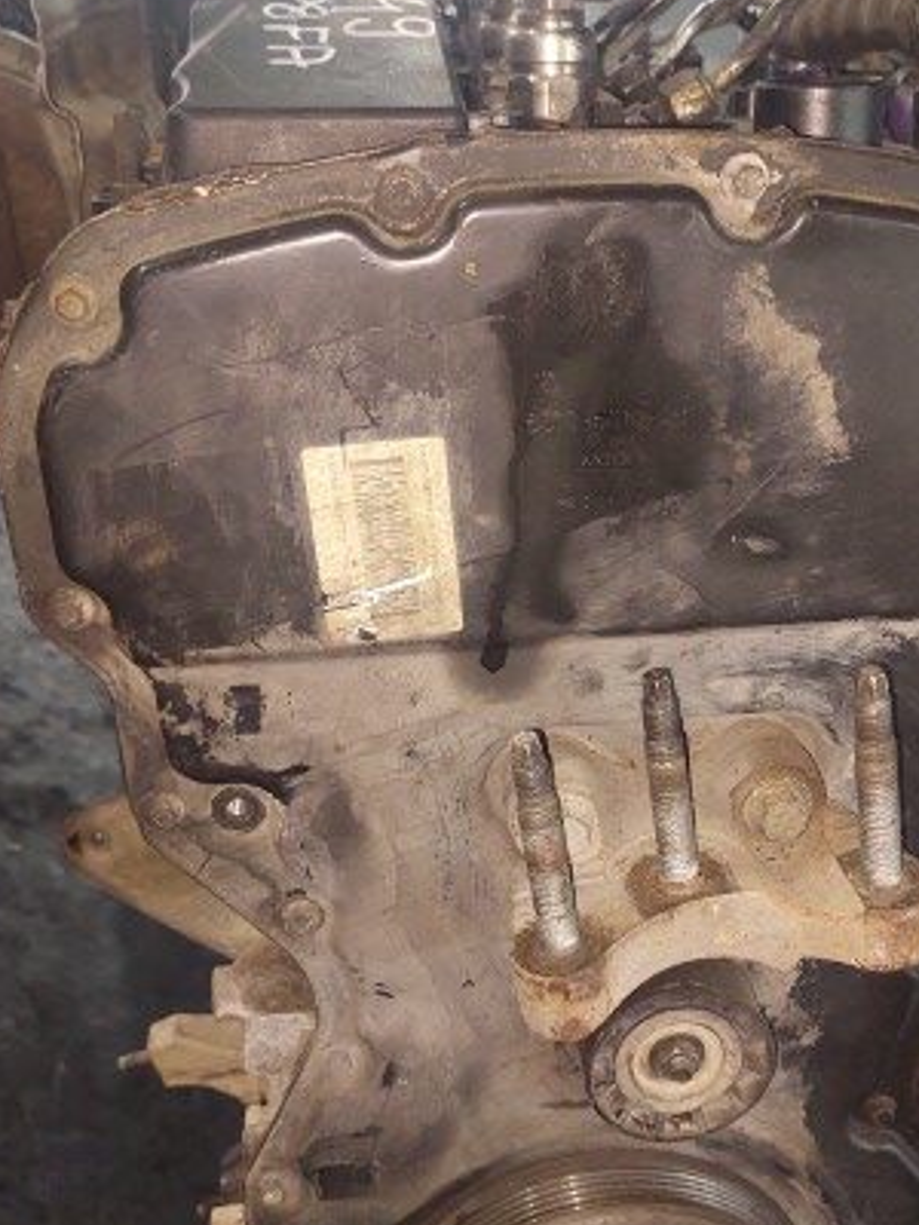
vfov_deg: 46.7
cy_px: 686
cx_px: 554
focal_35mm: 40
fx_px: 1416
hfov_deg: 35.8
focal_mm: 5.23
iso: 200
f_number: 1.8
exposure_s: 1/50
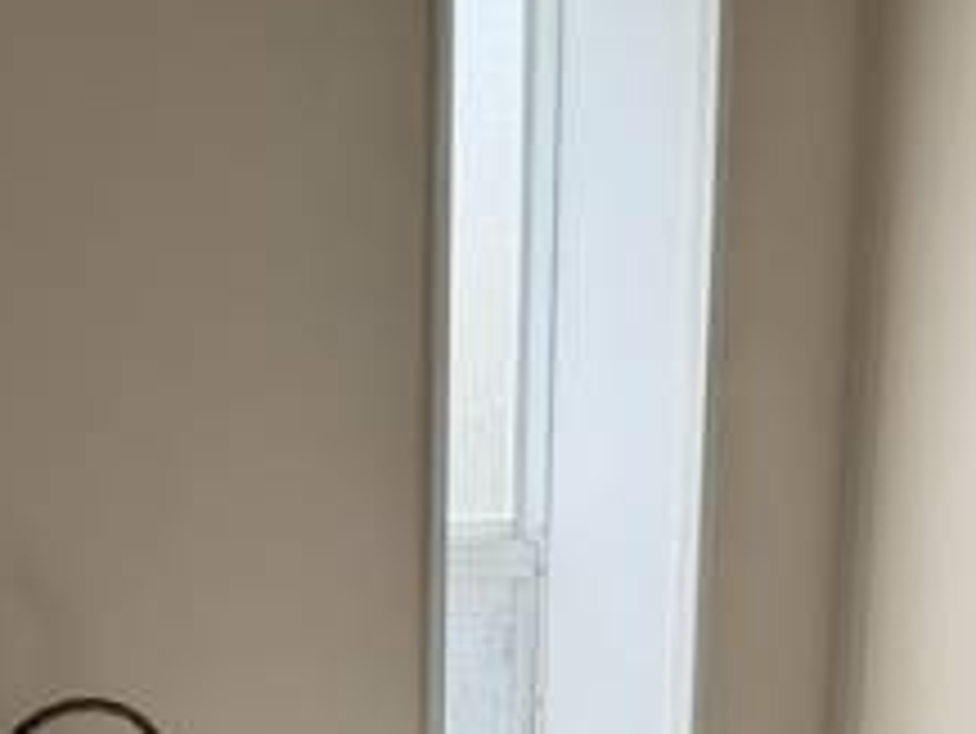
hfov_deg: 20.8
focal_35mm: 94
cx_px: 378
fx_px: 2652
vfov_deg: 14.5
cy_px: 1146
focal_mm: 6.76
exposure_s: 1/677
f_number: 1.78
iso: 100
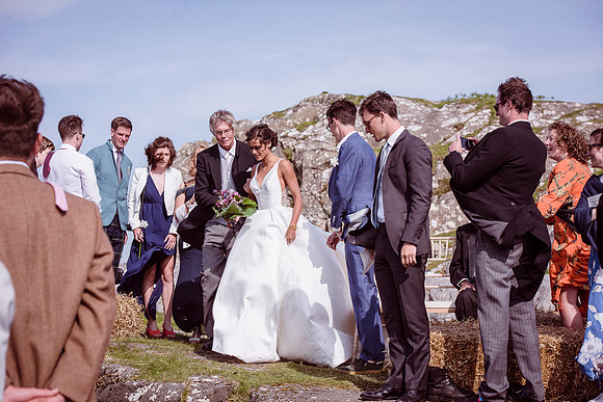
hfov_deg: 28.8
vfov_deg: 19.5
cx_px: 302
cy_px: 201
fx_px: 1173
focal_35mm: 70
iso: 320
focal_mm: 70
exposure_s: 1/2000
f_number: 5.6
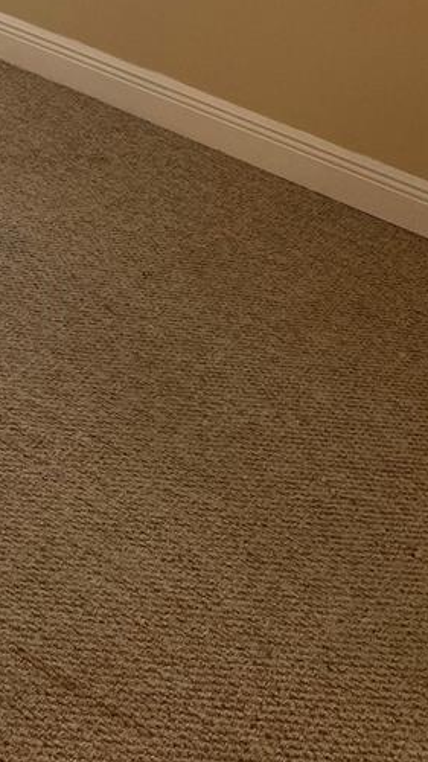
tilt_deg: -19.2
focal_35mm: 68
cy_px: -3
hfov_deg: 16.0
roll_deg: -9.9
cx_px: -247
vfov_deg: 29.0
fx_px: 1373
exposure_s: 1/60
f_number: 1.8
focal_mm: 4.25
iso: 80
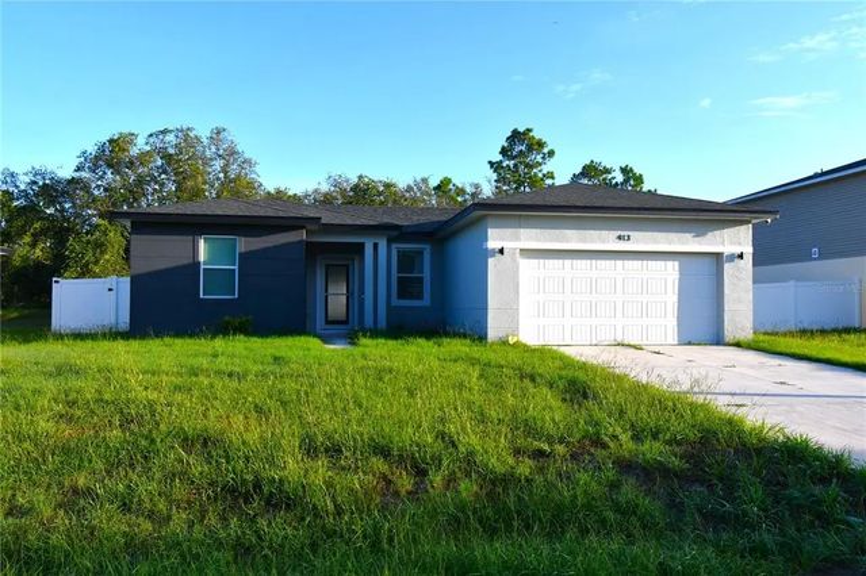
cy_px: 288
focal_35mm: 30
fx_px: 721
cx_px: 433
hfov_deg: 62.0
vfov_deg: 43.6
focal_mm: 20
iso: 125
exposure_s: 1/250
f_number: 8
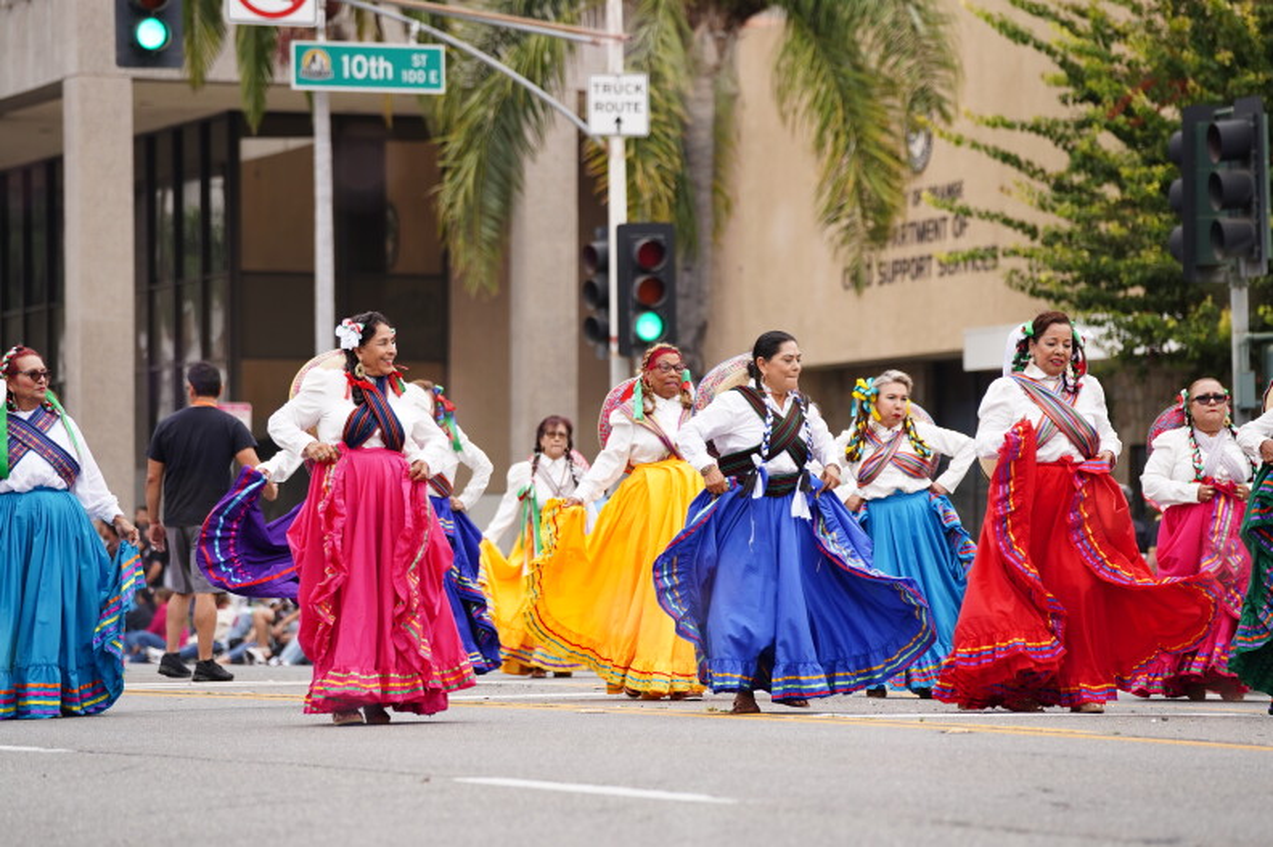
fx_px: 7421
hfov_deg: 9.8
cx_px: 636
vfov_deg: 6.5
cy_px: 424
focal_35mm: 210
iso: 640
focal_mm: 210
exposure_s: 1/800
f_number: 5.6
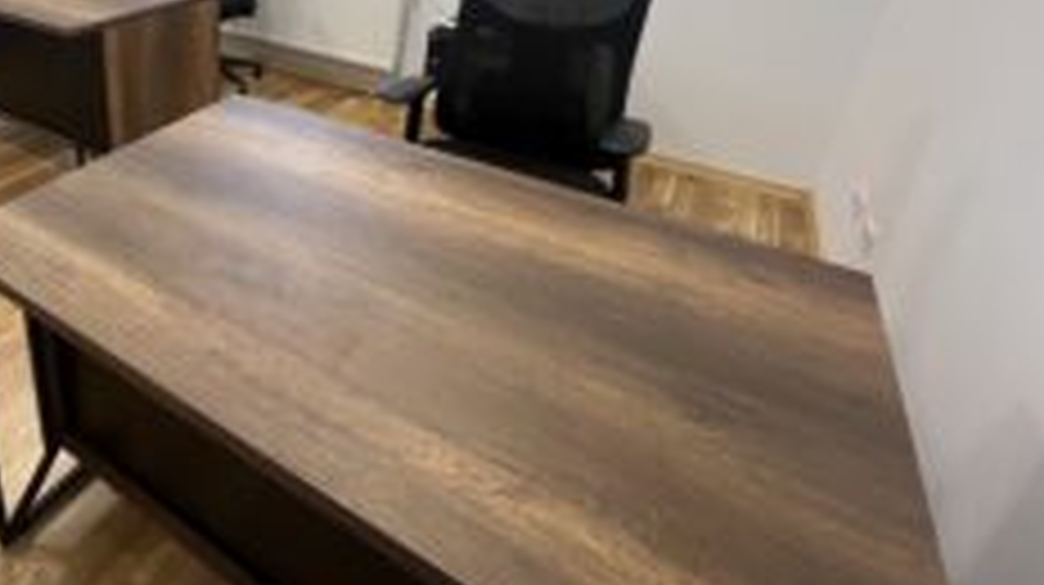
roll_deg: +0.0
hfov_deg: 74.5
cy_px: 99
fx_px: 608
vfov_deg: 47.9
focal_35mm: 22
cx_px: 243
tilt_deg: -20.4
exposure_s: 1/100
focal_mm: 1.57
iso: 160
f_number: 1.8
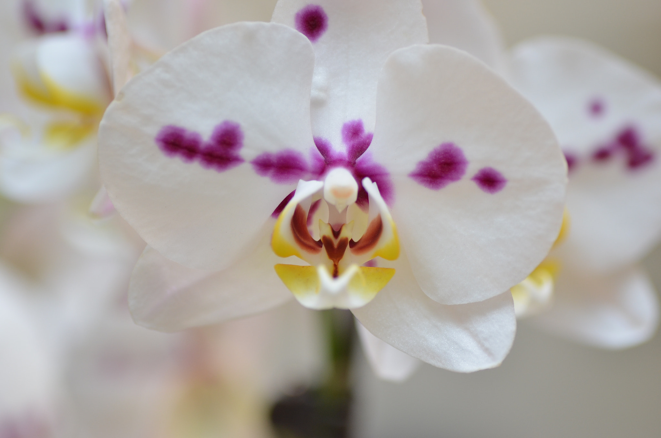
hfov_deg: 15.2
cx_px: 330
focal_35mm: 135
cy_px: 219
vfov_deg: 10.1
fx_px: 2473
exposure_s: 1/125
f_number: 5
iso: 400
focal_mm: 90
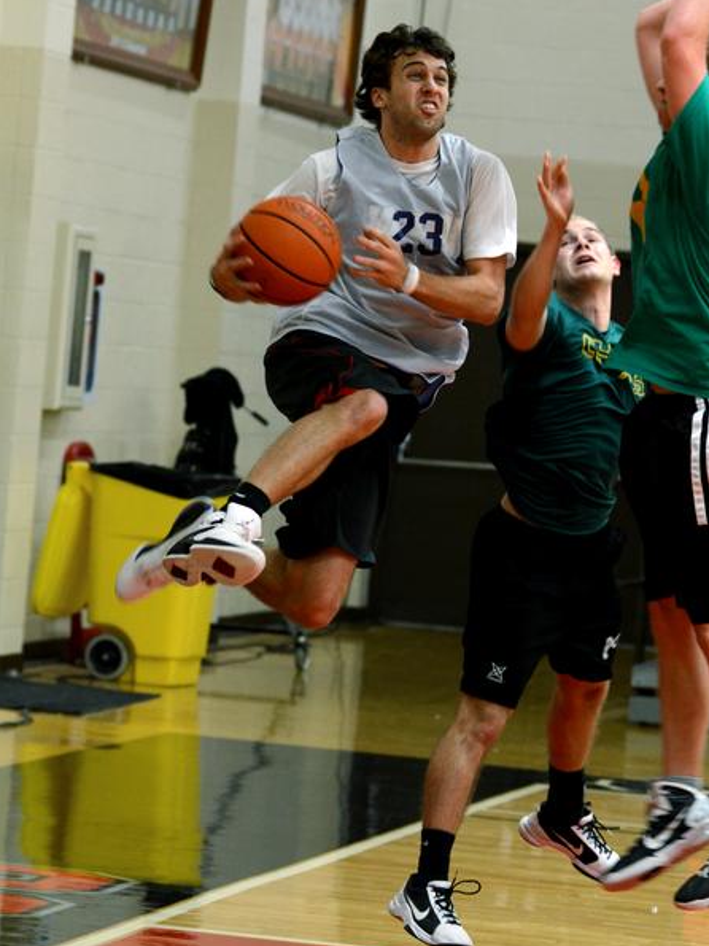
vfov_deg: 11.5
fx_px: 4714
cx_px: 354
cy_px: 451
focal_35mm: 173
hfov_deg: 8.6
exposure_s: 1/250
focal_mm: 105
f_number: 4
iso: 2000
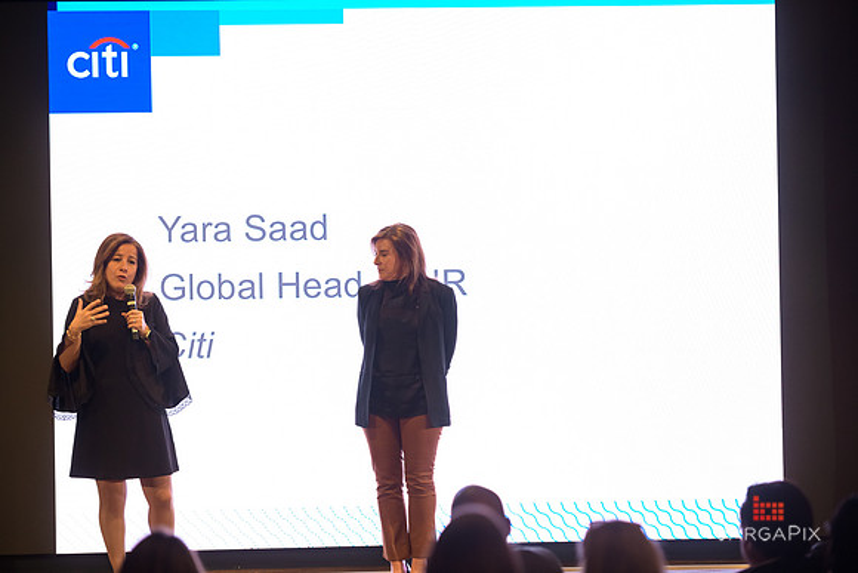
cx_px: 429
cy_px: 286
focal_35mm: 120
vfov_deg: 11.4
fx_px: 2861
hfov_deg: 17.1
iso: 1250
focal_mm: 120
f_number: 3.2
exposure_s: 1/200
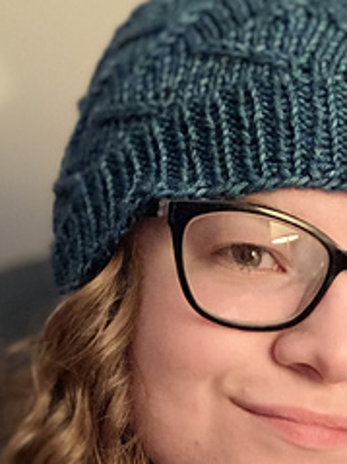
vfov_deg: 27.4
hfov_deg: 21.6
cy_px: 460
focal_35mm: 67
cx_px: 286
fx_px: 896
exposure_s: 1/17
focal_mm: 2.87
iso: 500
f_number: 2.2
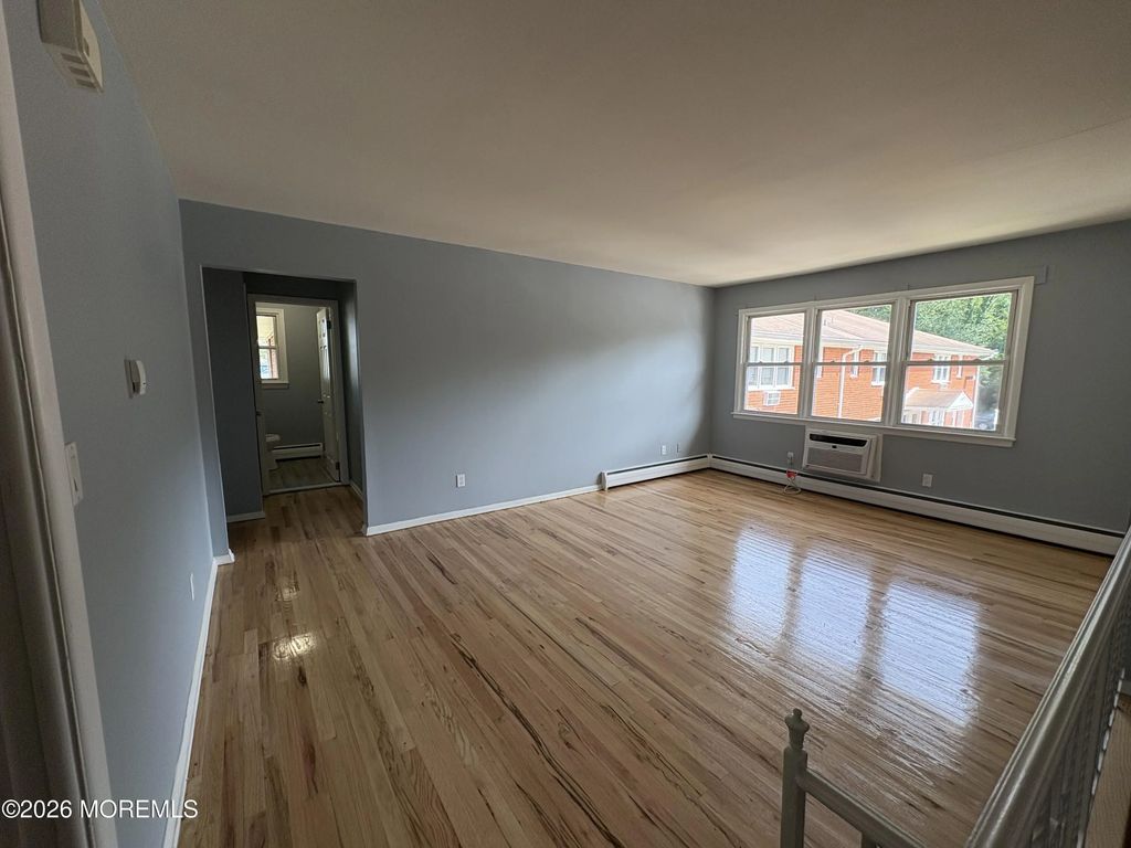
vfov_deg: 85.7
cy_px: 424
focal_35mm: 14
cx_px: 566
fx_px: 457
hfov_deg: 102.1
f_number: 2.2
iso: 100
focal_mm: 2.22
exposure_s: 1/127
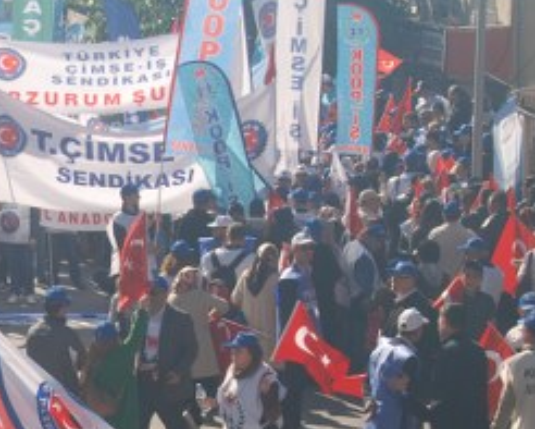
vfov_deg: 9.6
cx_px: -33
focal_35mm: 161
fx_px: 2543
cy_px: 425
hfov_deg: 11.8
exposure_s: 1/200
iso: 100
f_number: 9
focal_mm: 35
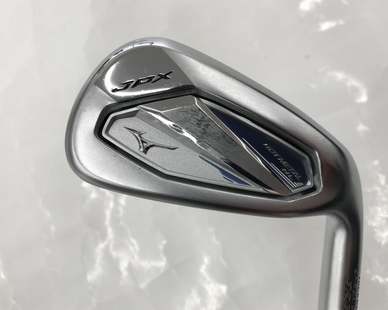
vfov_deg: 48.5
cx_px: 201
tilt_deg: -71.7
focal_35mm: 30
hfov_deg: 58.8
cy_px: 154
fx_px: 344
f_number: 1.8
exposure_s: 1/120
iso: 32
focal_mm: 3.99
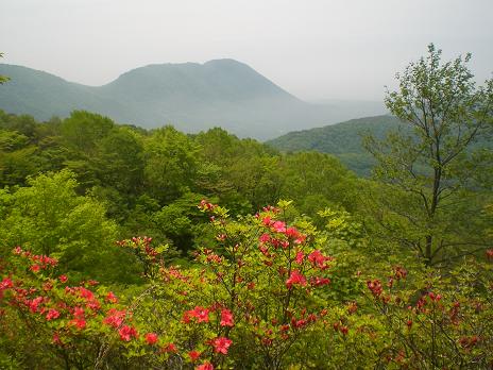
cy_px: 185
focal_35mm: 38
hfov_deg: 49.0
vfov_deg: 37.7
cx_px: 246
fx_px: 541
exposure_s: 1/640
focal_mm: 6.3
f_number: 4.4
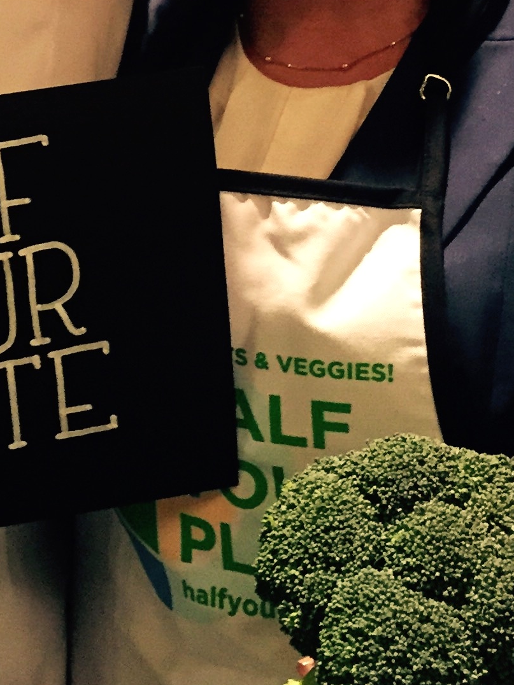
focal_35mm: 88
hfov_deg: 16.5
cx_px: 45
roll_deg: +2.2
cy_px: -29
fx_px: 1742
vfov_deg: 21.3
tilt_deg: -0.8
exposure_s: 1/24
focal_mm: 4.15
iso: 250
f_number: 2.2
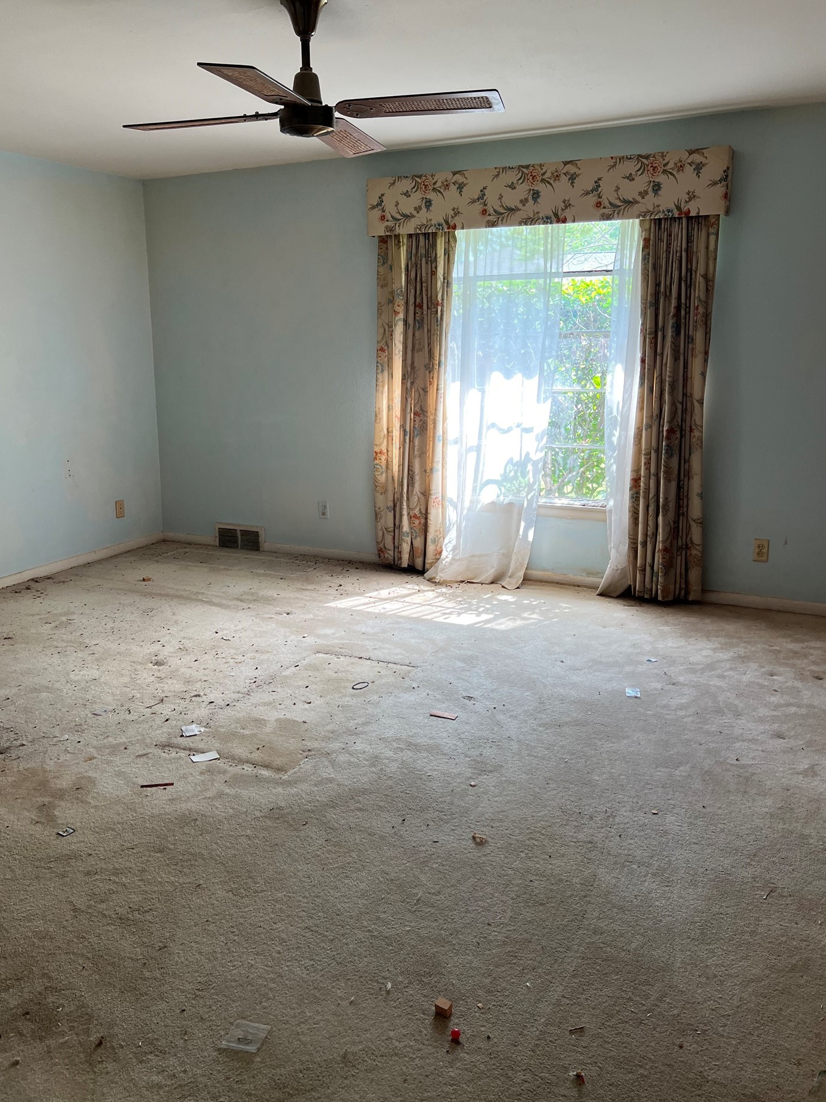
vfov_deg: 61.6
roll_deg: +0.4
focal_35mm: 29
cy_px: 527
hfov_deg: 48.2
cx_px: 373
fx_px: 923
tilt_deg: -8.7
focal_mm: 5.7
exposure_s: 1/120
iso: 80
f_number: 1.5
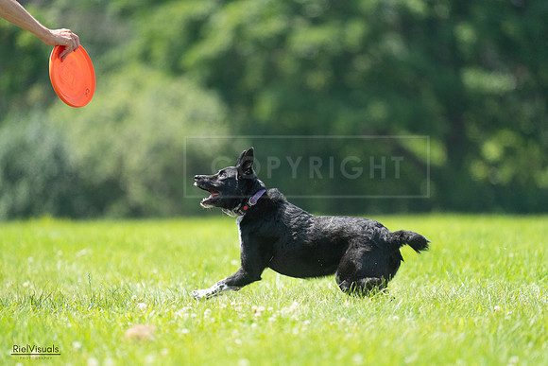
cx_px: 274
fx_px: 8054
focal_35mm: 529
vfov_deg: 2.6
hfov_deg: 3.9
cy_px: 183
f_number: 6.3
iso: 4000
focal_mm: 529
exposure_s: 1/4000
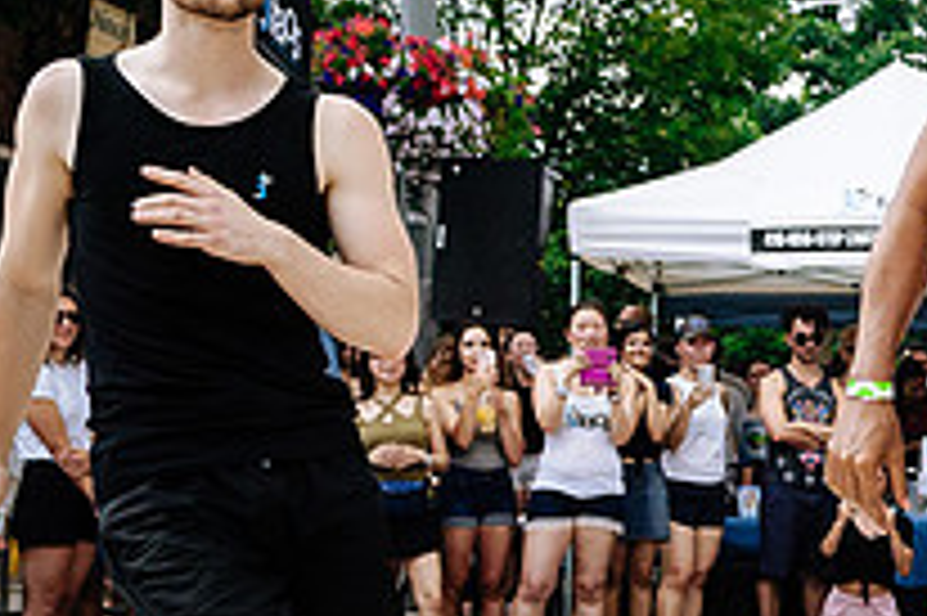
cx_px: 1110
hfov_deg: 21.3
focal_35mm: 89
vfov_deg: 15.2
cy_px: 504
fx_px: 2290
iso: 100
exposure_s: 1/1600
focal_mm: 18
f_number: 4
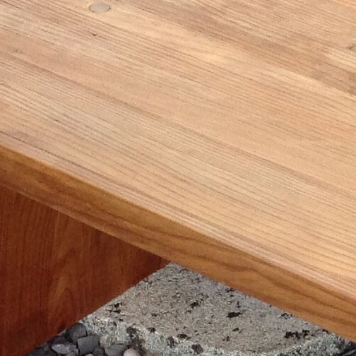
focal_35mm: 159
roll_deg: -0.7
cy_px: 368
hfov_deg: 10.7
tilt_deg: -38.5
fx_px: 1850
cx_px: 504
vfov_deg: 10.9
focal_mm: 4.28
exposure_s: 1/120
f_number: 2.4
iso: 80
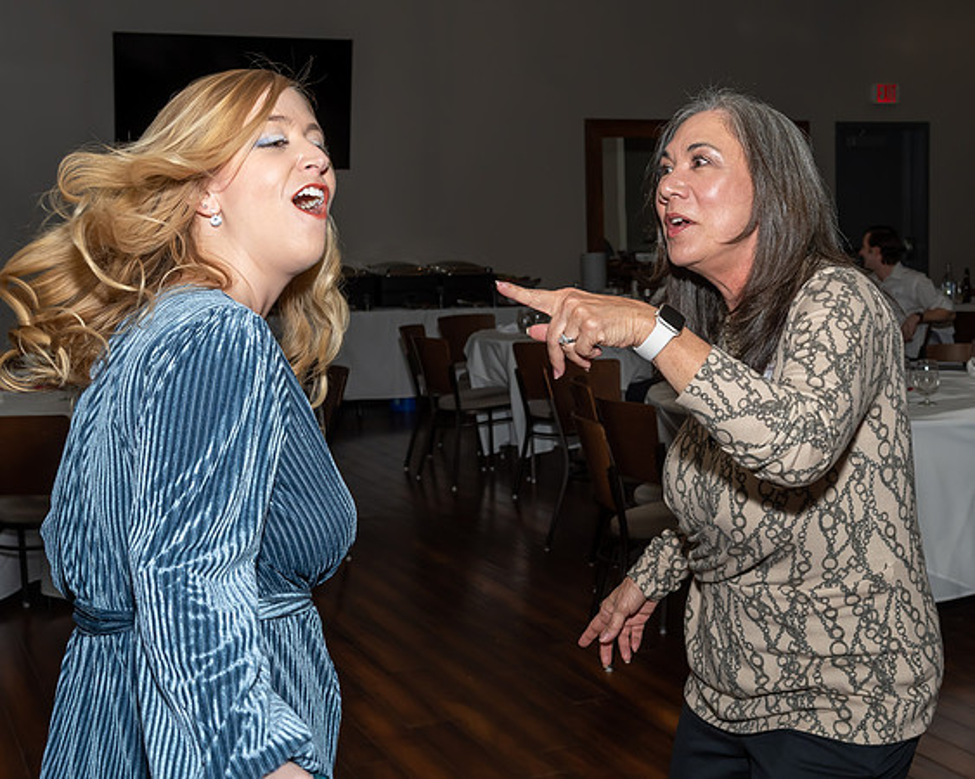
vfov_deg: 28.8
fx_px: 1516
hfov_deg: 35.3
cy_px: 346
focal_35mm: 53
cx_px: 650
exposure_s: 1/250
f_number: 7.1
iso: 400
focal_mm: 28
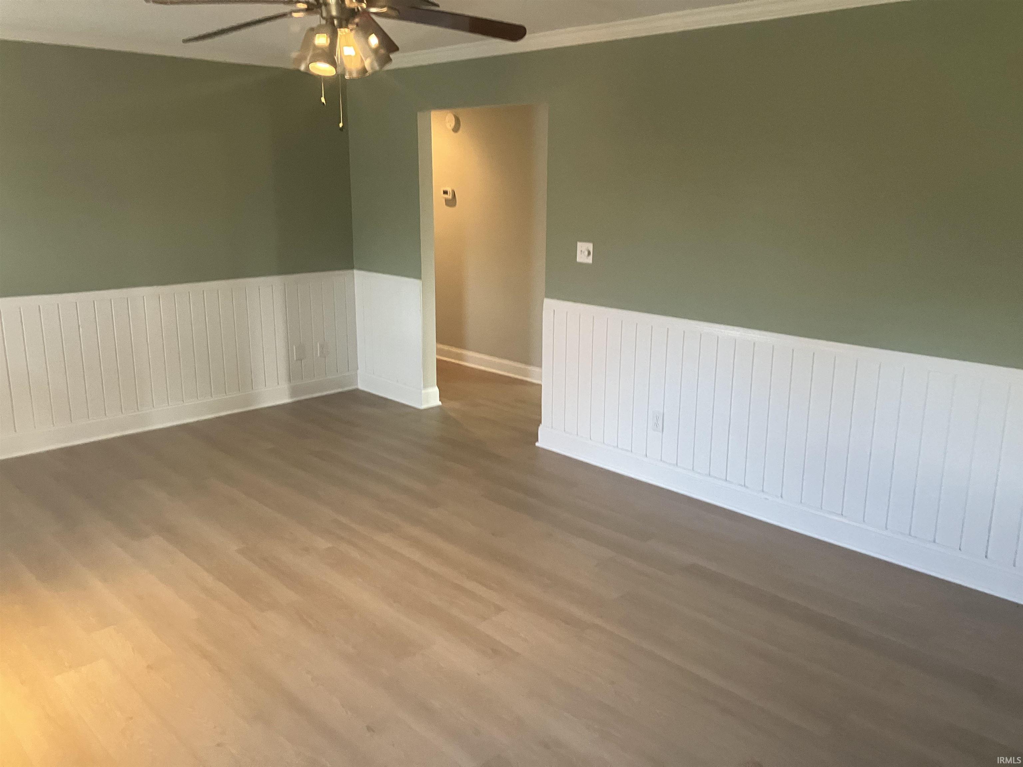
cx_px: 512
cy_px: 384
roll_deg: -0.3
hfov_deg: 63.4
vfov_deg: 49.7
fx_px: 827
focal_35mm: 28
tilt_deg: -12.6
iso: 320
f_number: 1.8
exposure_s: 1/60
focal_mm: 3.99
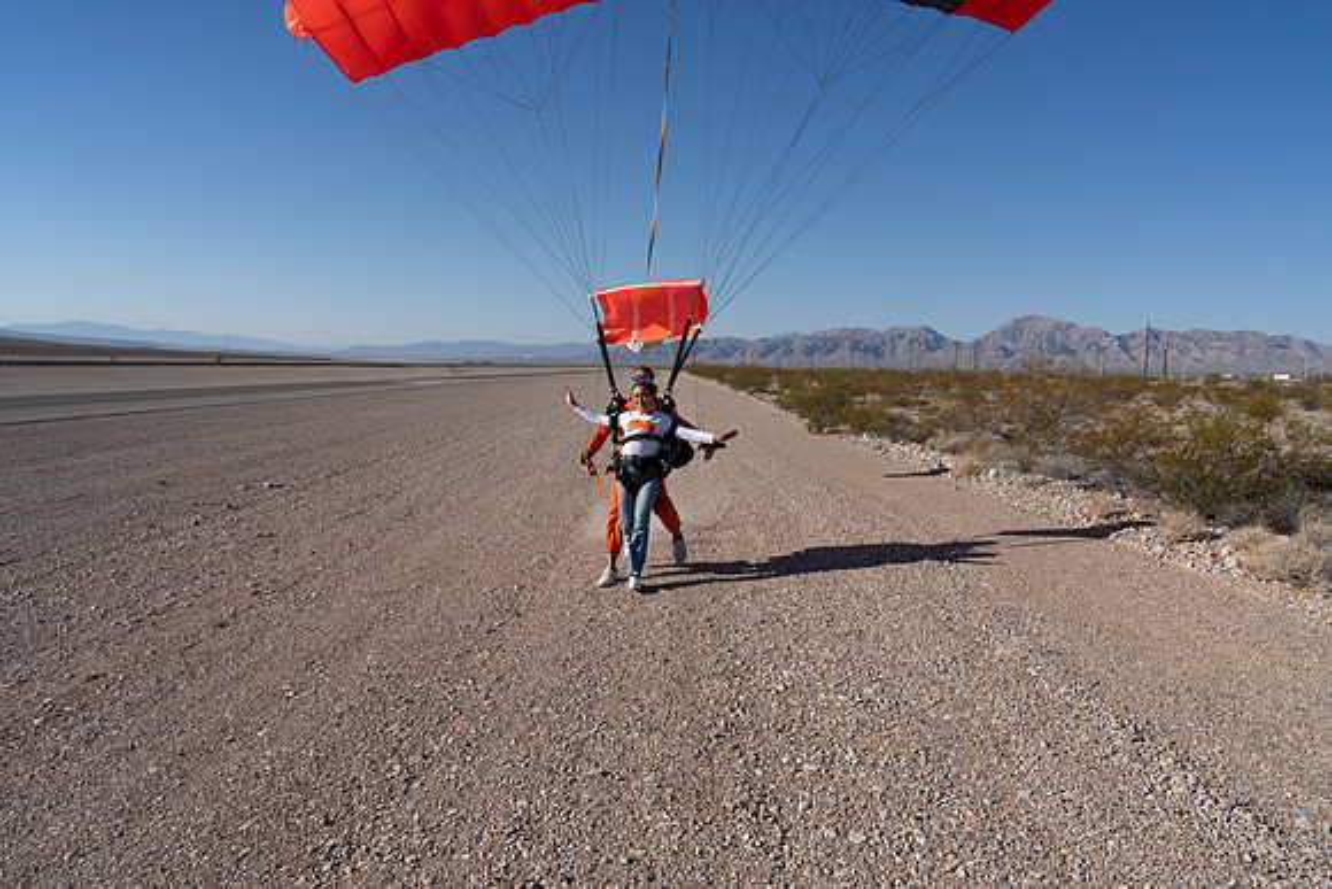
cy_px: 444
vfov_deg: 53.2
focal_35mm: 24
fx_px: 888
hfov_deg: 73.7
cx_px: 666
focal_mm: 24
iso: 800
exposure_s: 1/2000
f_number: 11
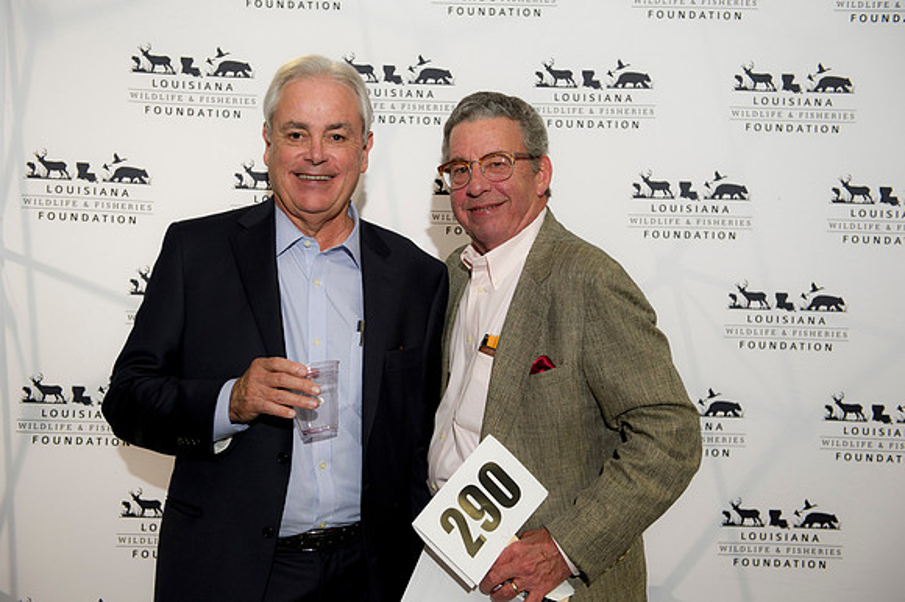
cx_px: 452
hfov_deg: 41.1
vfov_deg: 28.0
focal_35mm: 48
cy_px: 301
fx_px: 1206
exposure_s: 1/125
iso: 800
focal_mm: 48
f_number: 3.5
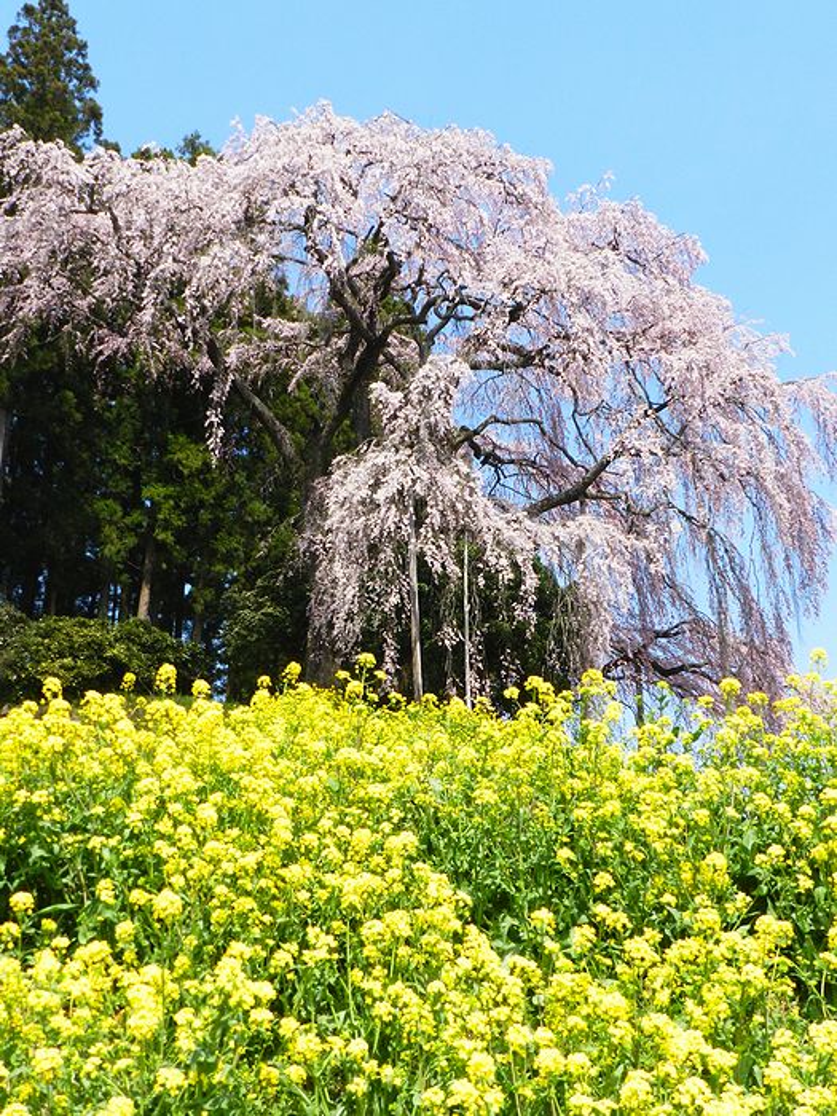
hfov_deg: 37.7
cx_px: 418
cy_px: 558
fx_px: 1225
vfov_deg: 49.0
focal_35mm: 38
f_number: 5.6
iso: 200
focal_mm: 6.7
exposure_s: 1/800
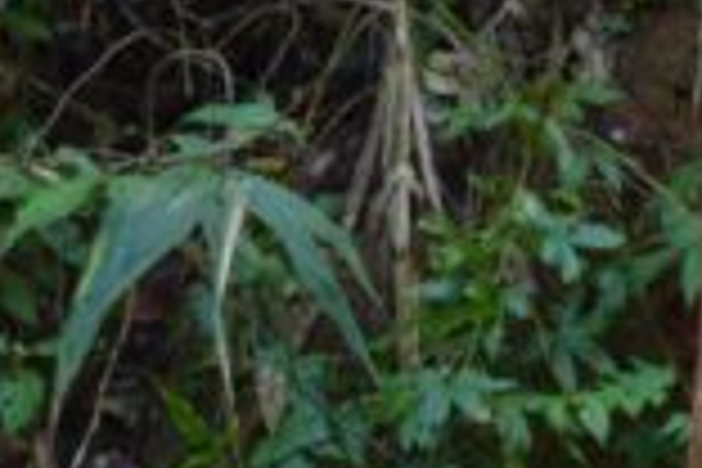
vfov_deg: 4.1
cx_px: 1750
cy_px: 848
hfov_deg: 5.9
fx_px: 6532
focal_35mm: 335
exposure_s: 1/60
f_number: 5
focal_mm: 34
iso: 400
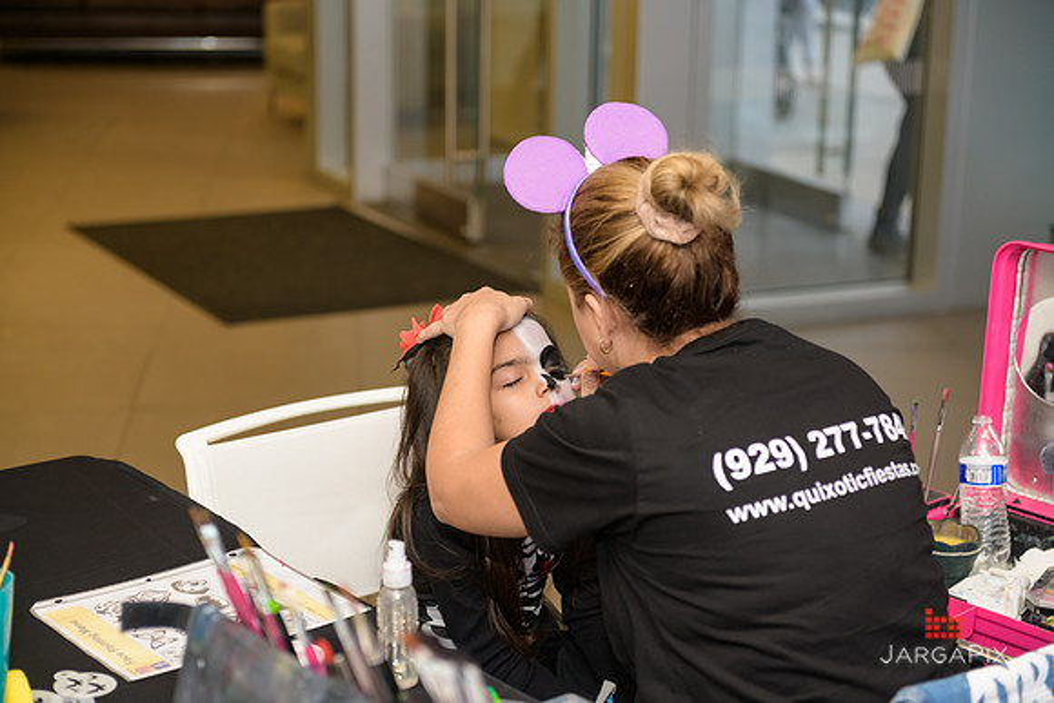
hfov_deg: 28.8
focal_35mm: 70
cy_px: 352
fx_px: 2050
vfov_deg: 19.5
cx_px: 527
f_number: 3.2
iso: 800
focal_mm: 70
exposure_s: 1/125
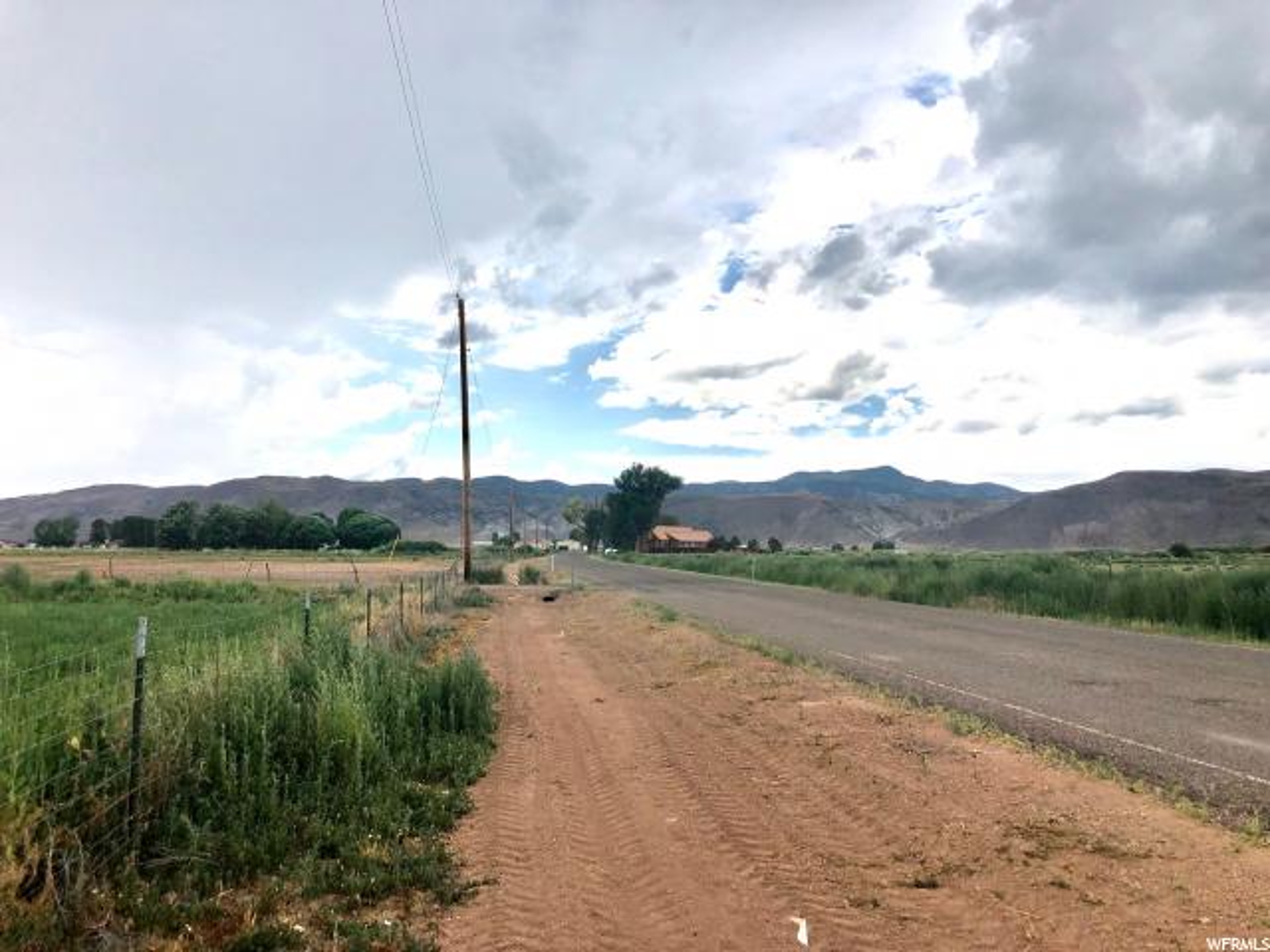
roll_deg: +1.6
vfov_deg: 49.7
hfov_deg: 63.4
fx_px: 1027
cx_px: 635
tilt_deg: +4.2
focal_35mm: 28
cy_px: 476
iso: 20
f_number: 1.8
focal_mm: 3.99
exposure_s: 1/2183
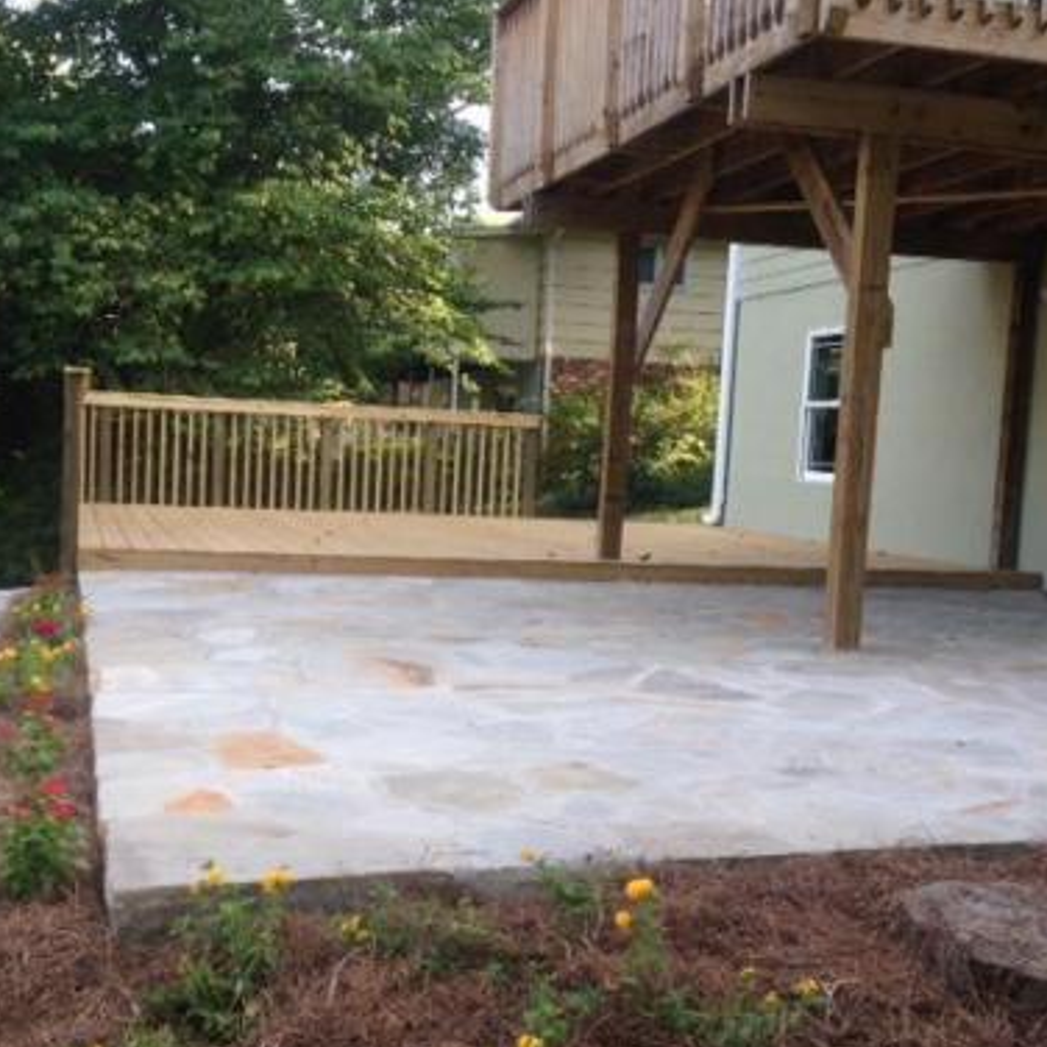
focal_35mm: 45
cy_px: 599
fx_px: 1540
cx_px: 482
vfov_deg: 37.5
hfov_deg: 37.5
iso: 50
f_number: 2.4
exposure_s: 1/120
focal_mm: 4.12
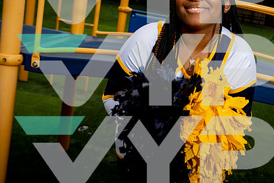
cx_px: 189
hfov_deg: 37.0
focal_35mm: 53
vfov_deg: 25.5
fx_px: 403
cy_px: 70
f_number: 5.6
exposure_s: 1/250
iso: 100
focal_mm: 37
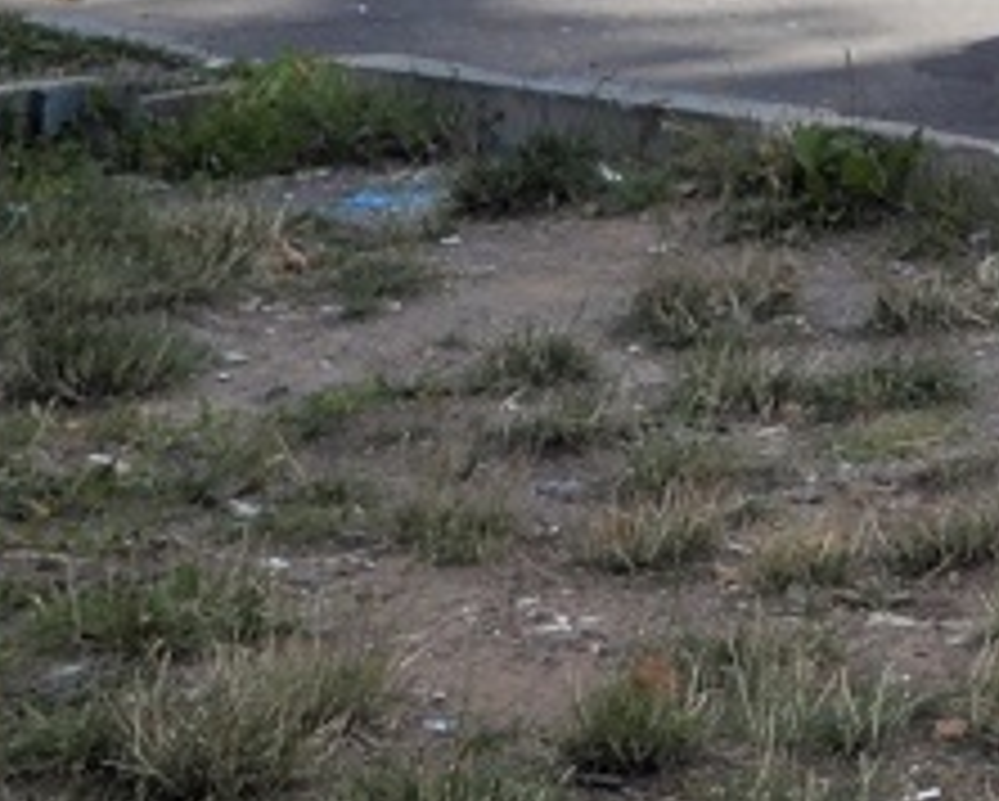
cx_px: 2560
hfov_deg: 7.0
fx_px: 7635
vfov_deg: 5.8
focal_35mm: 258
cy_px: -880
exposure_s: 1/1600
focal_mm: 34
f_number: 5
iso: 200
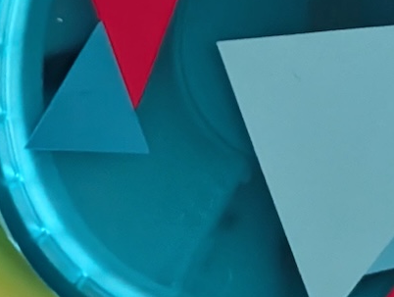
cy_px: -262
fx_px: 2668
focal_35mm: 234
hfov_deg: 8.4
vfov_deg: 6.2
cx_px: 175
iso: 110
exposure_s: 1/54.8
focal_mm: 6.9
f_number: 1.68
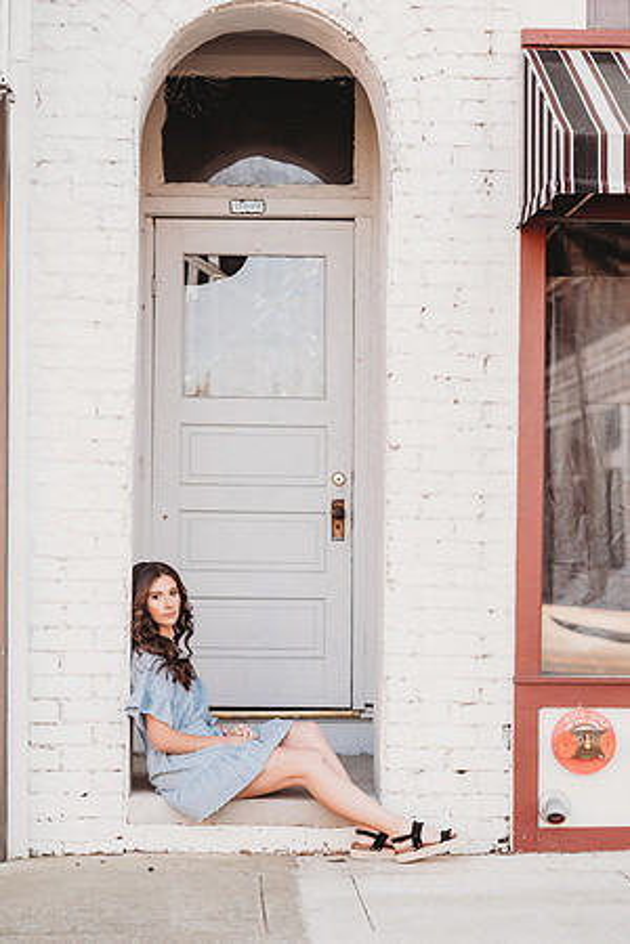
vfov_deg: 23.9
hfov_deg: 16.1
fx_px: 2231
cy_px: 472
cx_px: 315
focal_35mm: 85
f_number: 2.5
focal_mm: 85
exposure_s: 1/160
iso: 100
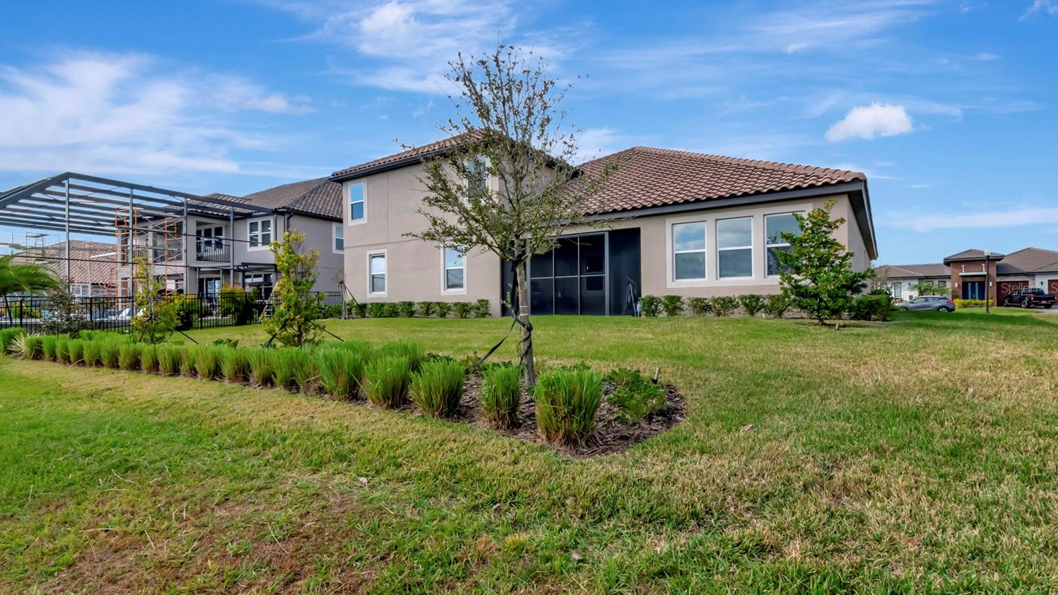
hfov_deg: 94.2
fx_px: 492
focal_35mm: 18
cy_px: 288
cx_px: 524
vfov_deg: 62.3
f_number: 13
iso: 800
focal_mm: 11
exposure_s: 1/640
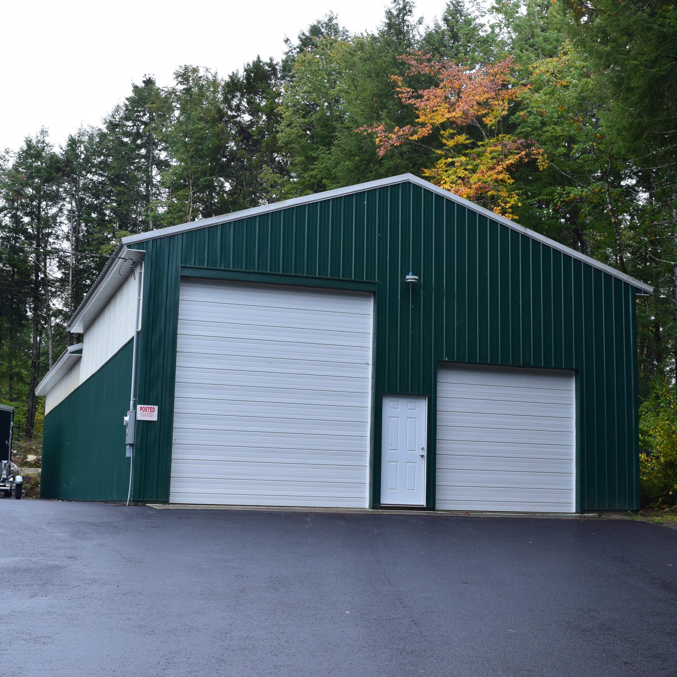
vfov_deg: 34.0
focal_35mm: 50
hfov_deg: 34.0
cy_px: 337
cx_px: 313
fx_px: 1106
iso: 400
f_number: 10
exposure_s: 1/320
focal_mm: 26
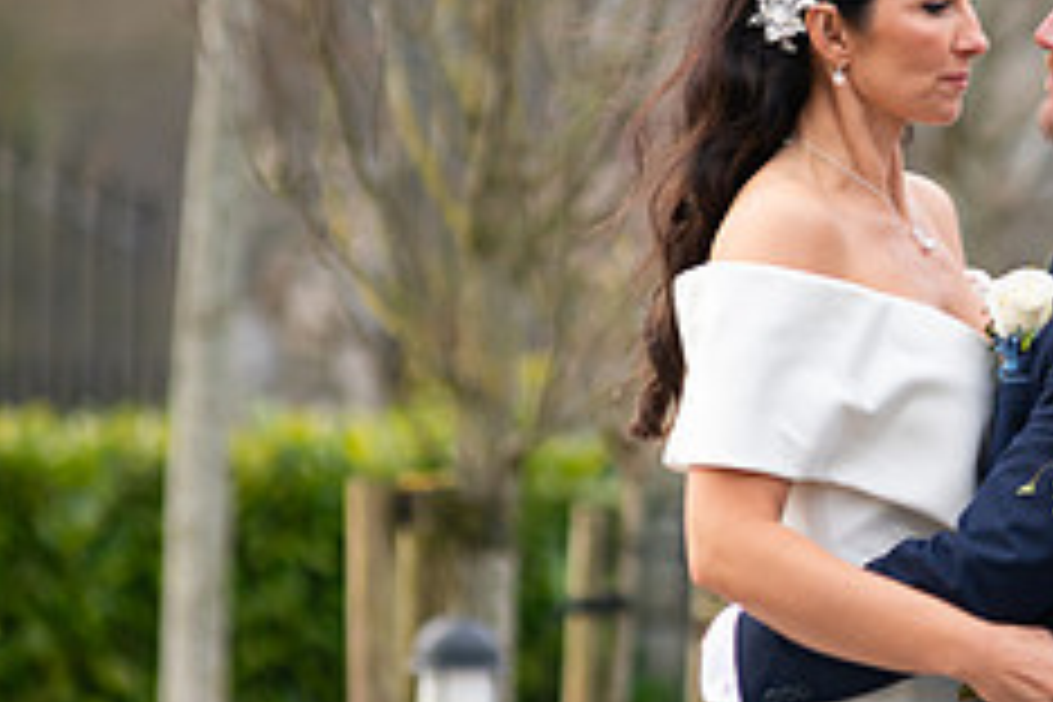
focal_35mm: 495
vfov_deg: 2.8
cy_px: 457
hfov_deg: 4.2
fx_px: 14478
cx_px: 1066
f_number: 3.5
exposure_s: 1/200
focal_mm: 200
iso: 250
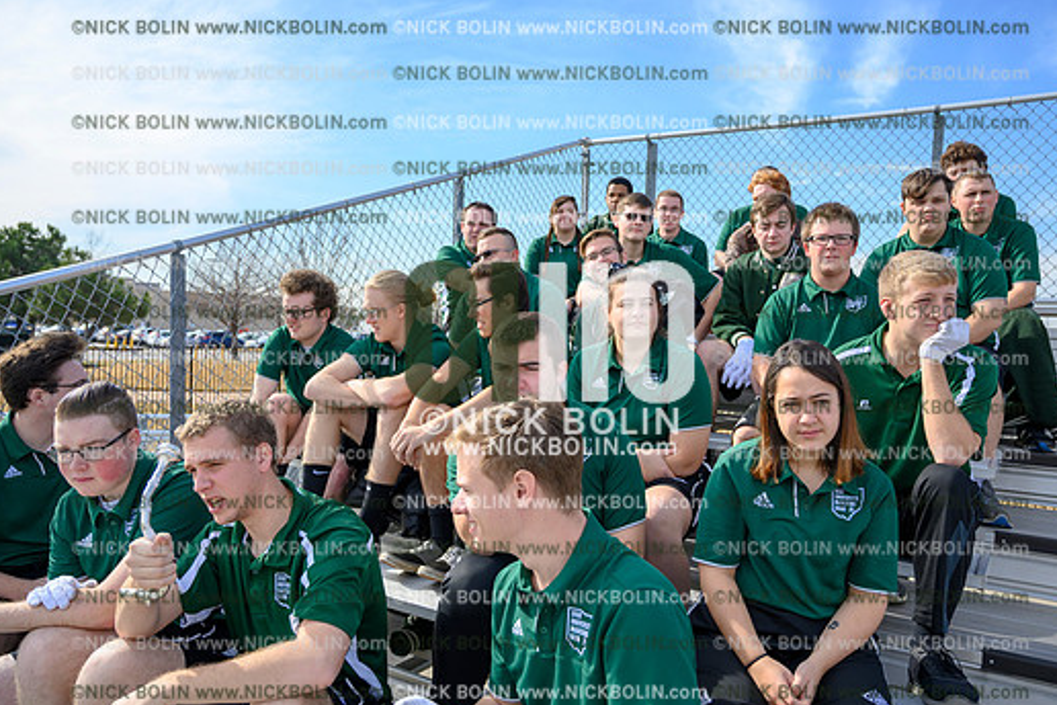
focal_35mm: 27
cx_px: 549
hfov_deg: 67.4
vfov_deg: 47.9
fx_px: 793
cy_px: 360
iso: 125
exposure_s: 1/640
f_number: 4
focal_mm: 24
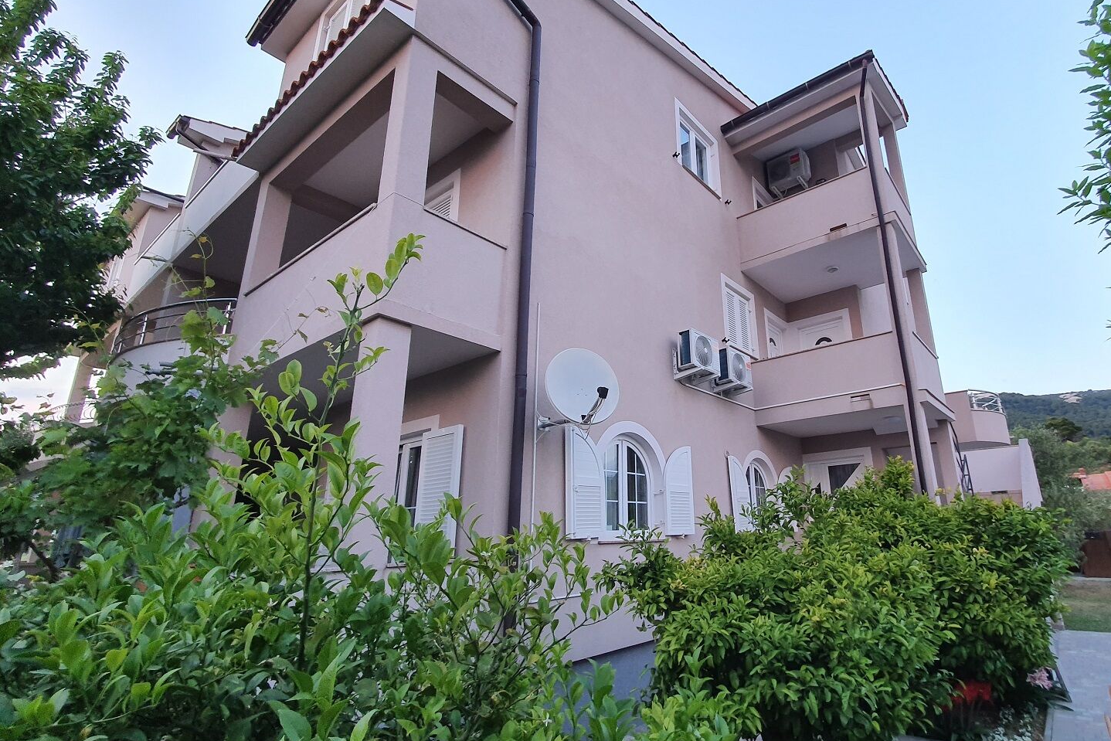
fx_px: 525
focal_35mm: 17
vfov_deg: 70.5
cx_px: 648
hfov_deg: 92.4
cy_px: 370
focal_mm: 1.8
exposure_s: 1/50
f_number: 2.2
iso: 80
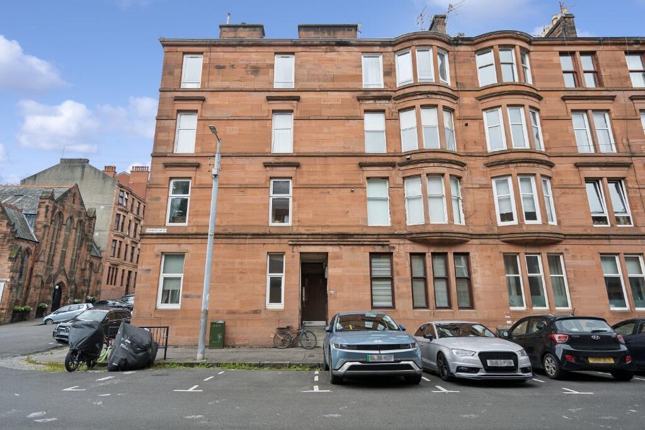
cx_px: 322
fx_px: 358
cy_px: 215
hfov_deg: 84.0
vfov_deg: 61.9
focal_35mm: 20
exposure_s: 1/1600
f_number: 4
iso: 800
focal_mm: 20
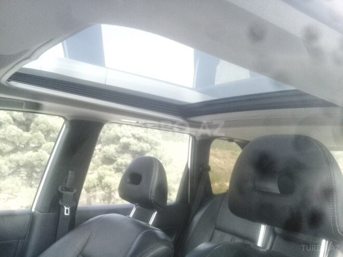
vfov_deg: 45.4
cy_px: 128
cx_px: 172
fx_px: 307
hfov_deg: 58.4
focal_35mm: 31
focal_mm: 3.3
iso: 50
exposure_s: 1/161
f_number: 2.2
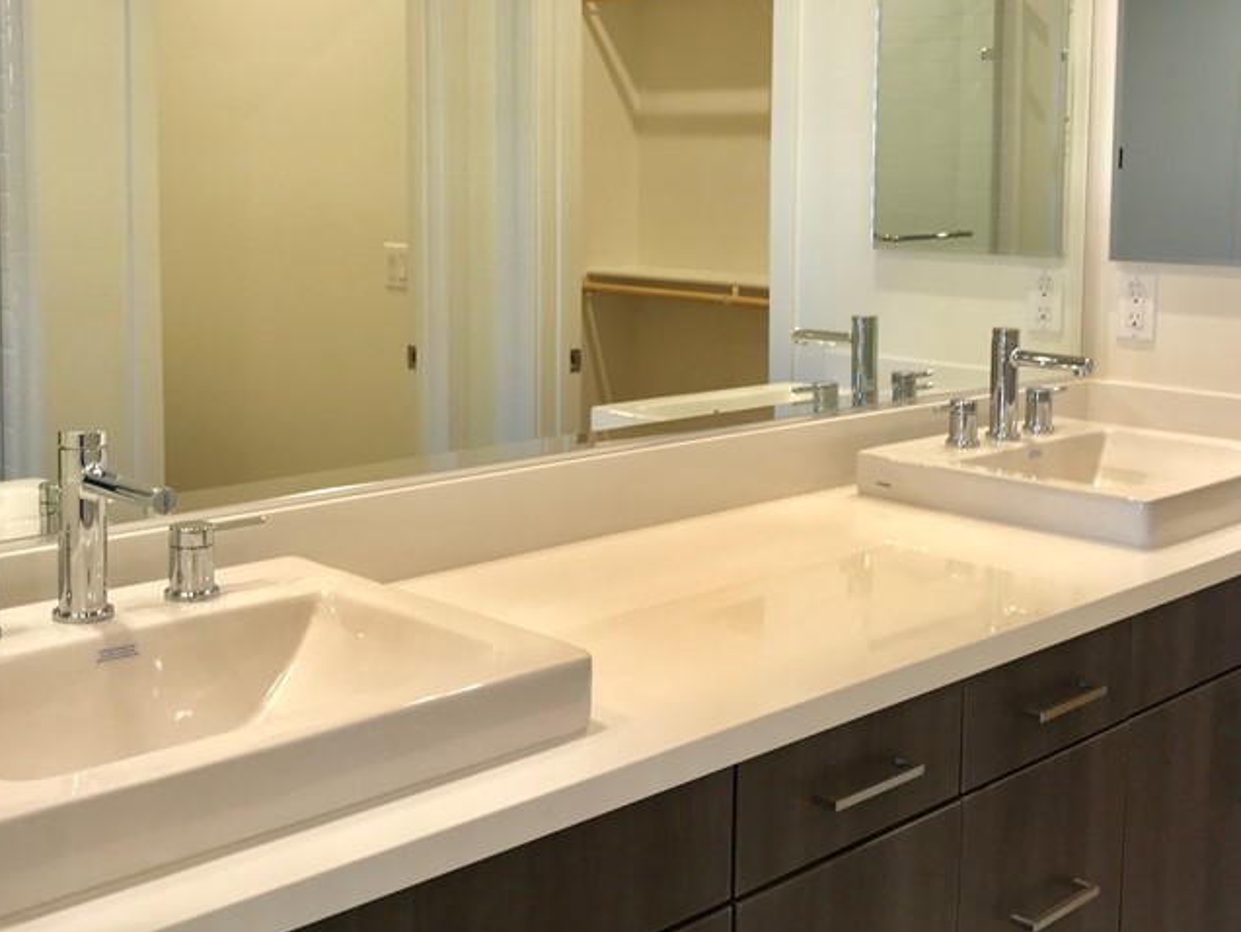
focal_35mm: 45
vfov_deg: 31.9
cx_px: 633
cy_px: 296
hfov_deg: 42.1
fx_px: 1614
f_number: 1.8
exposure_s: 1/30
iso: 20
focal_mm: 3.99
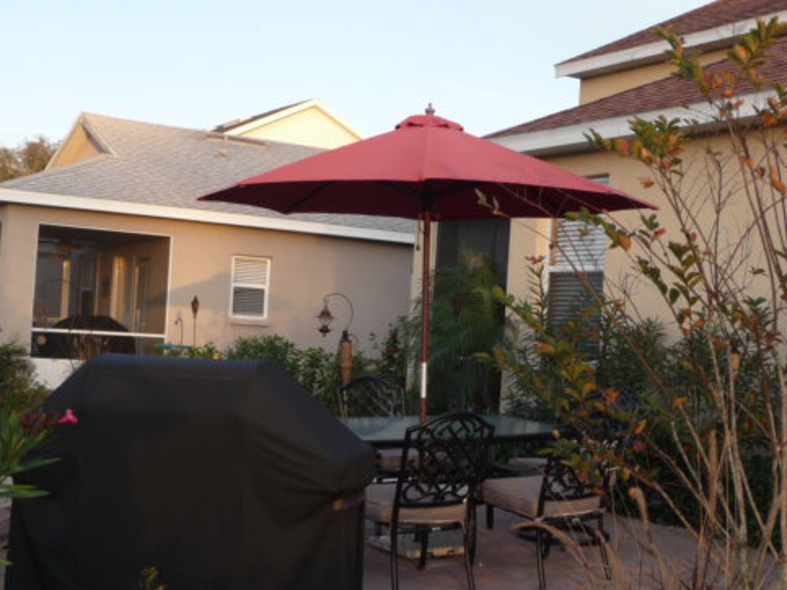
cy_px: 331
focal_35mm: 53
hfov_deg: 36.2
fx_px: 1205
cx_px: 417
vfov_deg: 27.5
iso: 100
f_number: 3.3
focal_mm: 4.7
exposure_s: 1/100
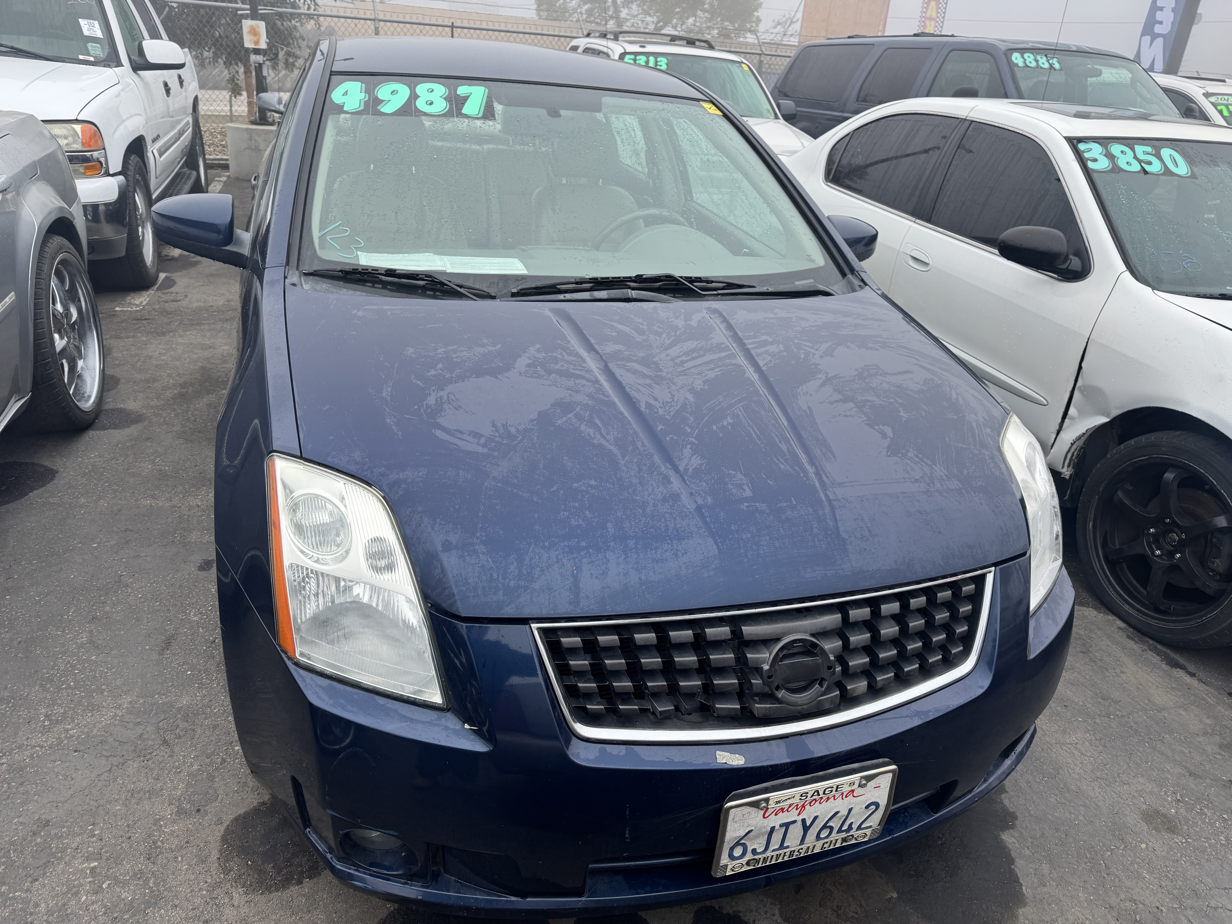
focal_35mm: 24
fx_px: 854
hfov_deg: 71.6
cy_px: 462
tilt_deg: -24.9
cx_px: 616
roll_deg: -5.5
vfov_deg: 56.8
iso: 80
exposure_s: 1/1193
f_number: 1.78
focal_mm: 6.76
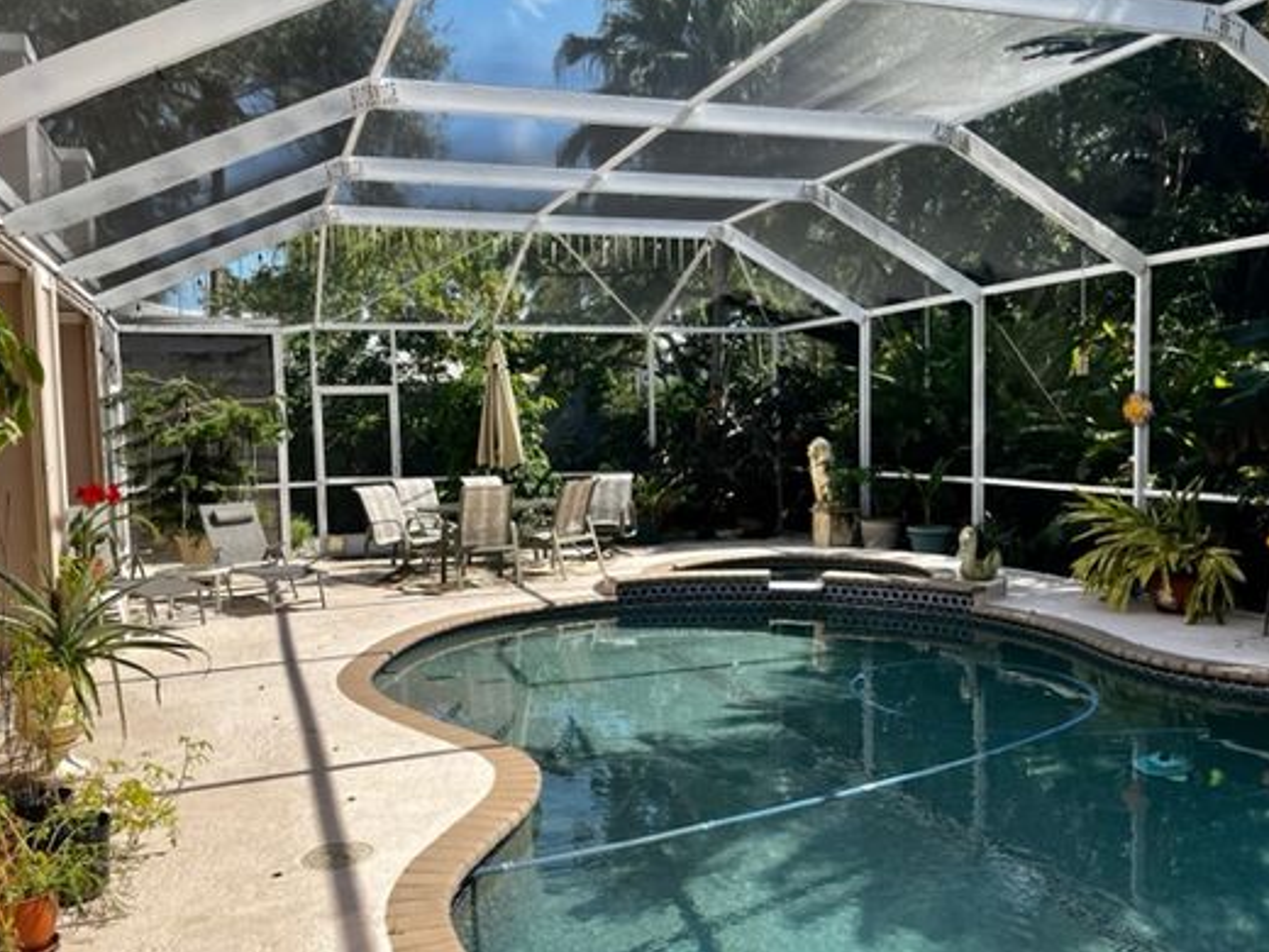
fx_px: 1100
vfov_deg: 46.8
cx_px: 620
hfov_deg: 60.0
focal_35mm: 30
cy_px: 488
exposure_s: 1/1404
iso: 50
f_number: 1.6
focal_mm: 5.1
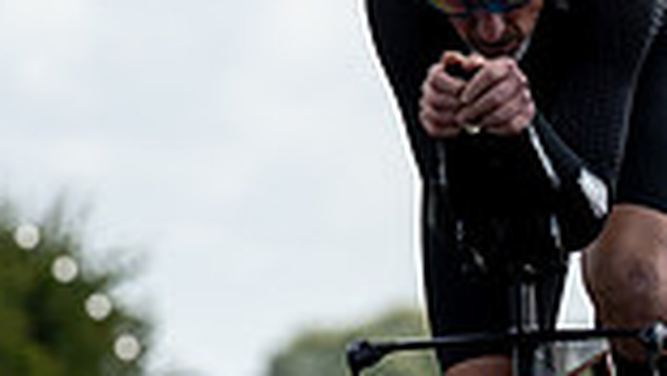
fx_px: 14566
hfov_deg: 2.6
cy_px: 446
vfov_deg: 1.5
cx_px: 528
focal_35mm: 823
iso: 100
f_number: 3.5
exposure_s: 1/1000
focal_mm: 140
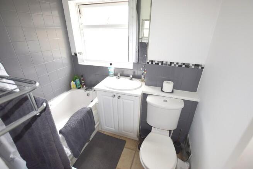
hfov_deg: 100.4
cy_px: 84
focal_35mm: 15
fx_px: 105
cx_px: 126
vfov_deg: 77.4
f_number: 3.5
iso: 280
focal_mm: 10
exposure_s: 1/200
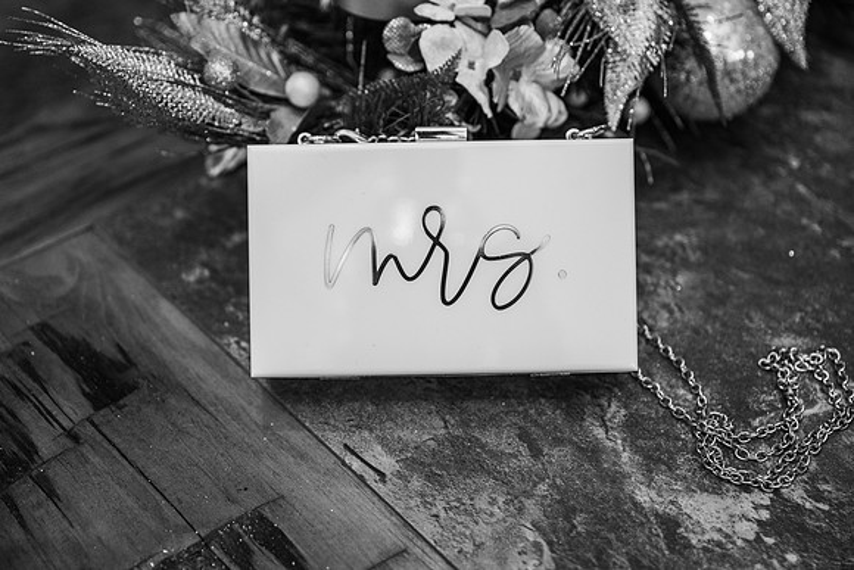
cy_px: 285
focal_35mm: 45
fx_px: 1068
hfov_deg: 43.6
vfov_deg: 29.9
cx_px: 427
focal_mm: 45
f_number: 3.2
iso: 800
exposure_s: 1/200
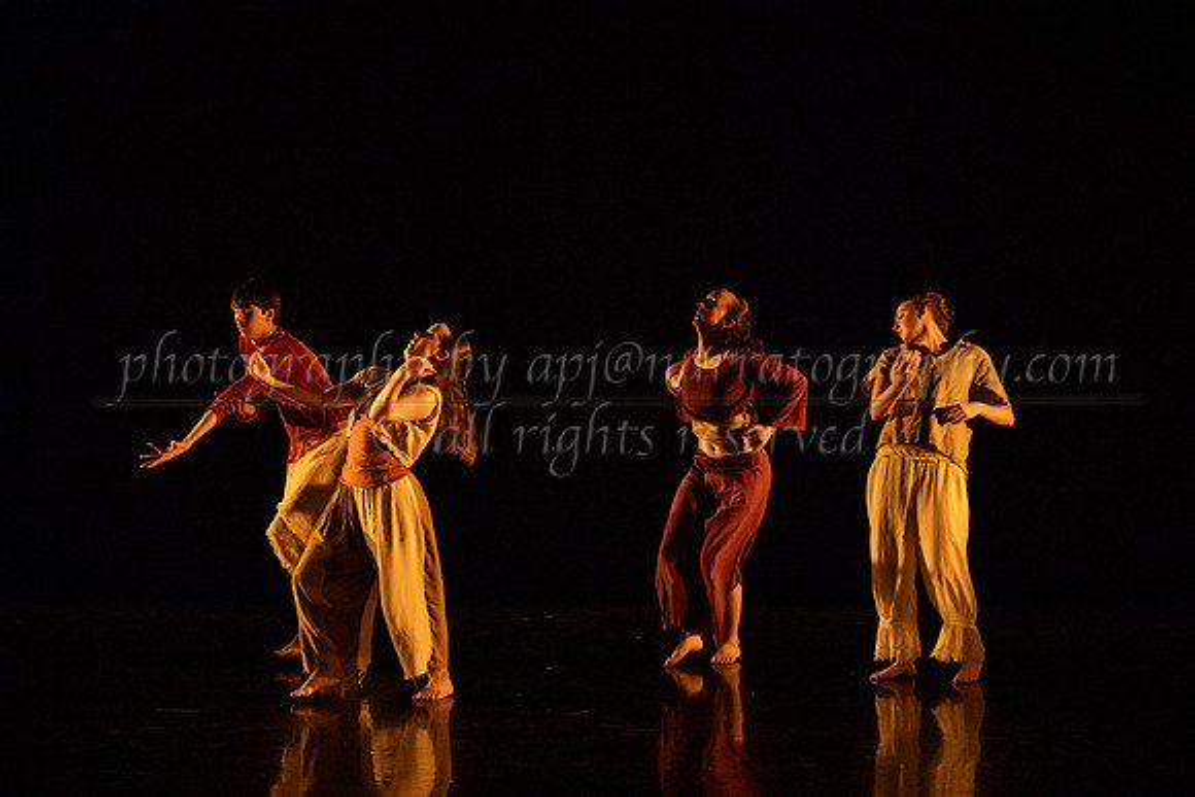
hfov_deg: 27.0
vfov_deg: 18.2
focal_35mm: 75
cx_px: 598
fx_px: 2490
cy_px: 398
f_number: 4
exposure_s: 1/400
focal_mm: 75
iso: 4000
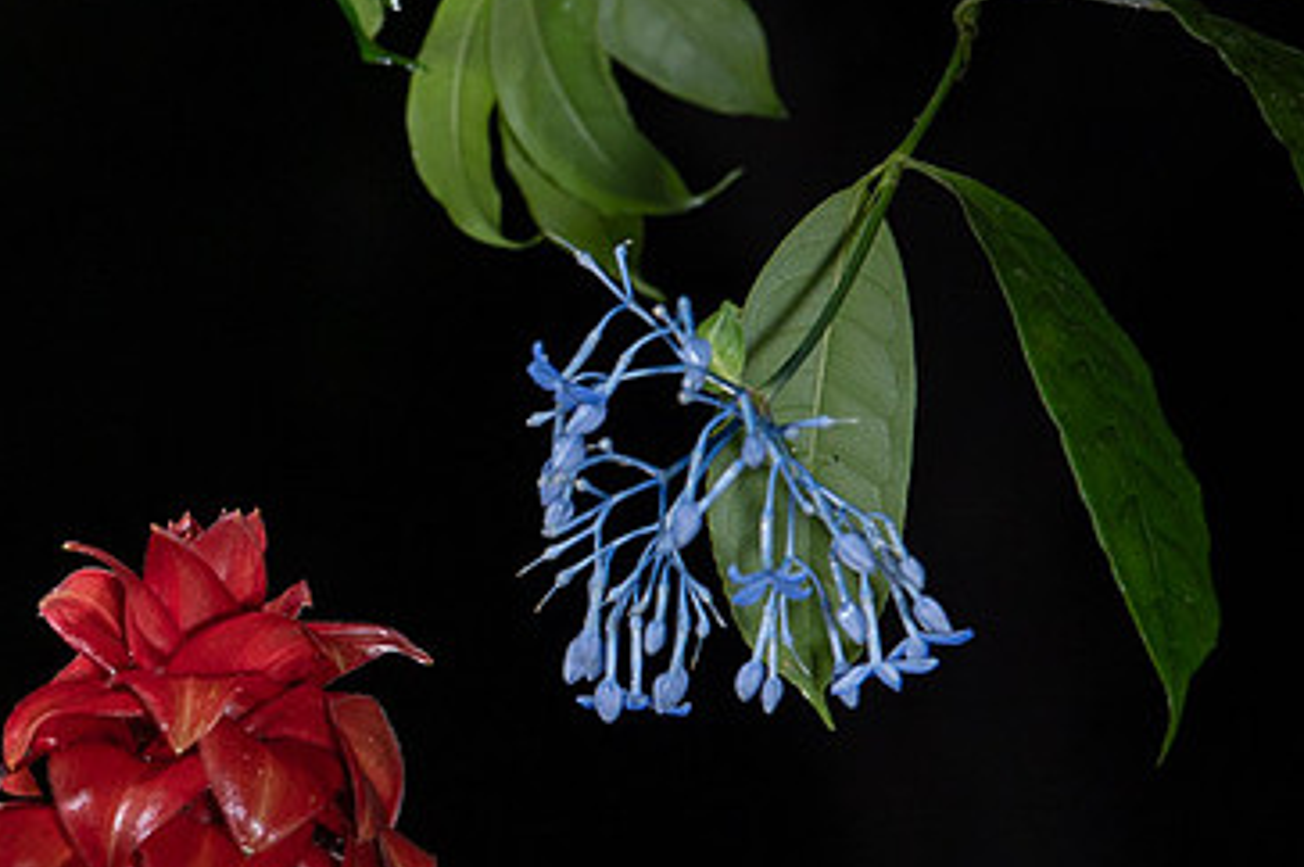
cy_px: 522
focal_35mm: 369
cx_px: -179
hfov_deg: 5.6
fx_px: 13354
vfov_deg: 3.7
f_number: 8
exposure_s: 1/200
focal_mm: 155
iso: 800
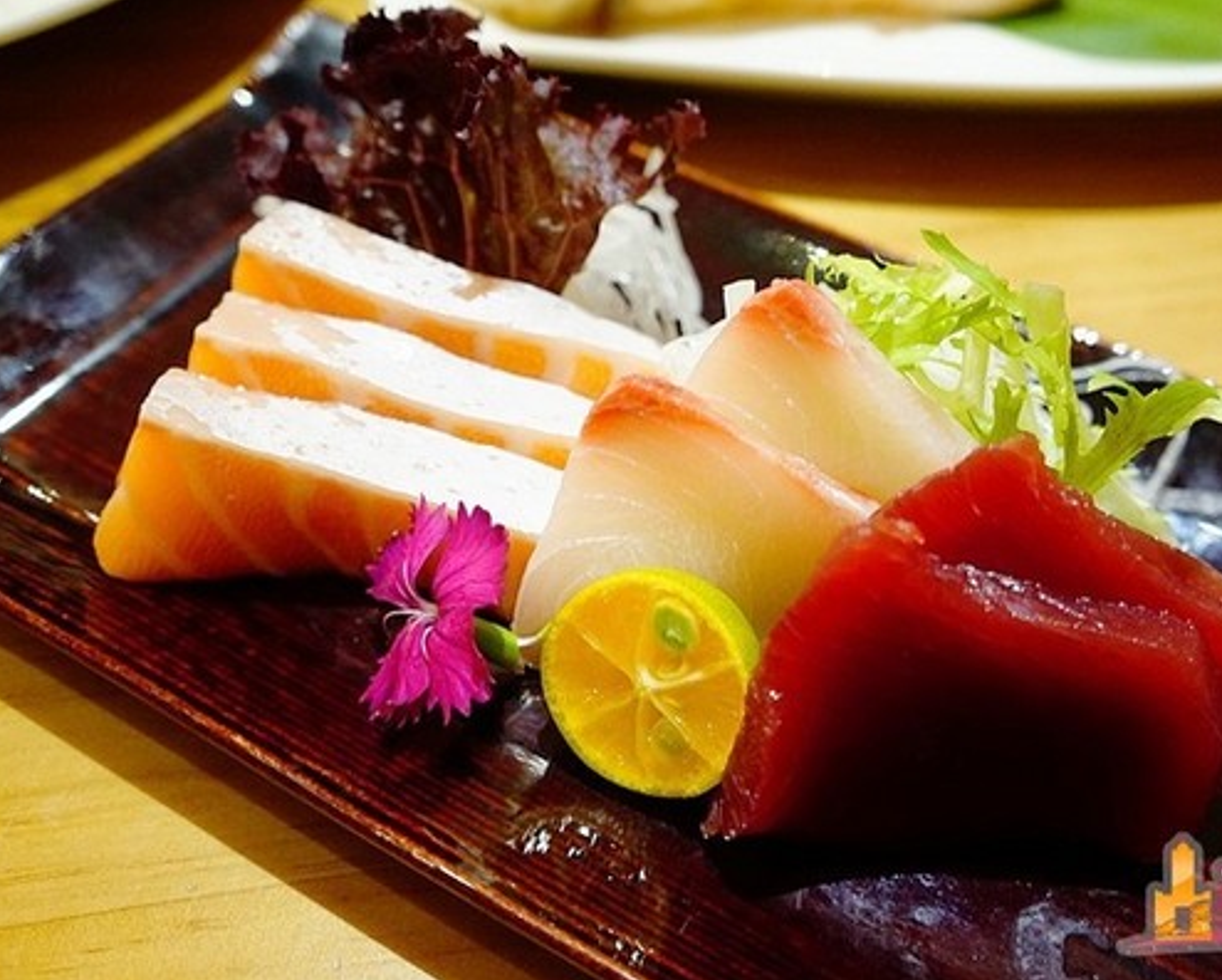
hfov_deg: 44.6
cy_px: 490
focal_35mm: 41
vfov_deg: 36.5
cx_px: 712
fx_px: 1484
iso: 2500
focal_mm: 24
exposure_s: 1/60
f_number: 4
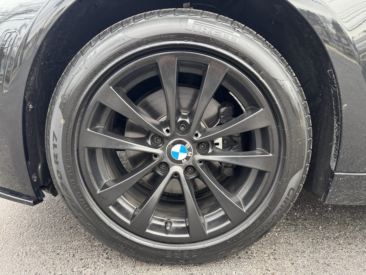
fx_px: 254
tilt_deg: -13.3
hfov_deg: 71.6
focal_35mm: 24
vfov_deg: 56.8
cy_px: 138
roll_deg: -1.3
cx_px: 183
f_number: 1.78
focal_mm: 6.76
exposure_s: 1/104
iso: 200
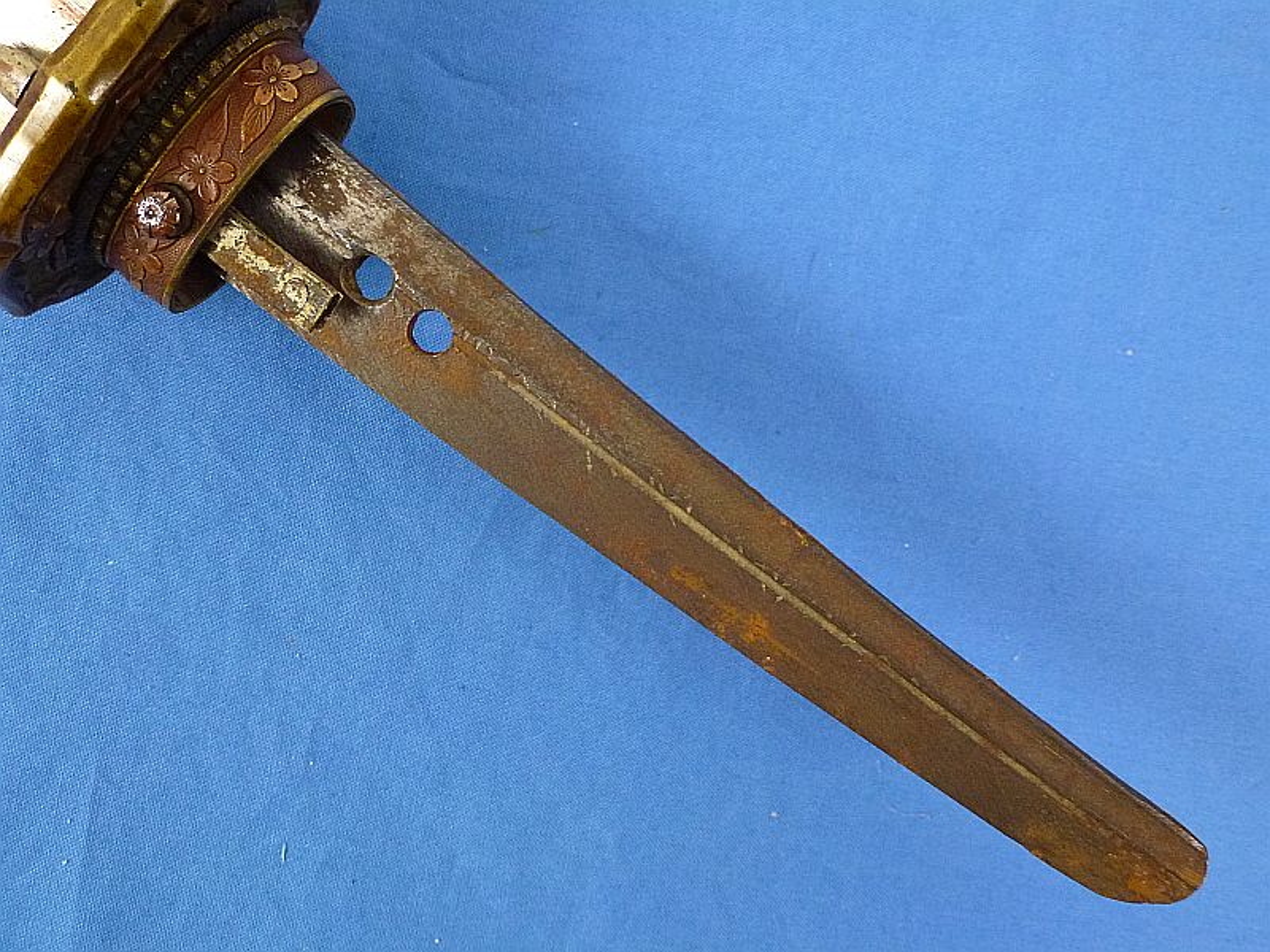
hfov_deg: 51.4
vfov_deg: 39.7
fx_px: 1321
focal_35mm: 36
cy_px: 476
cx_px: 635
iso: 320
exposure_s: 1/60
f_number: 3.7
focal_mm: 6.4
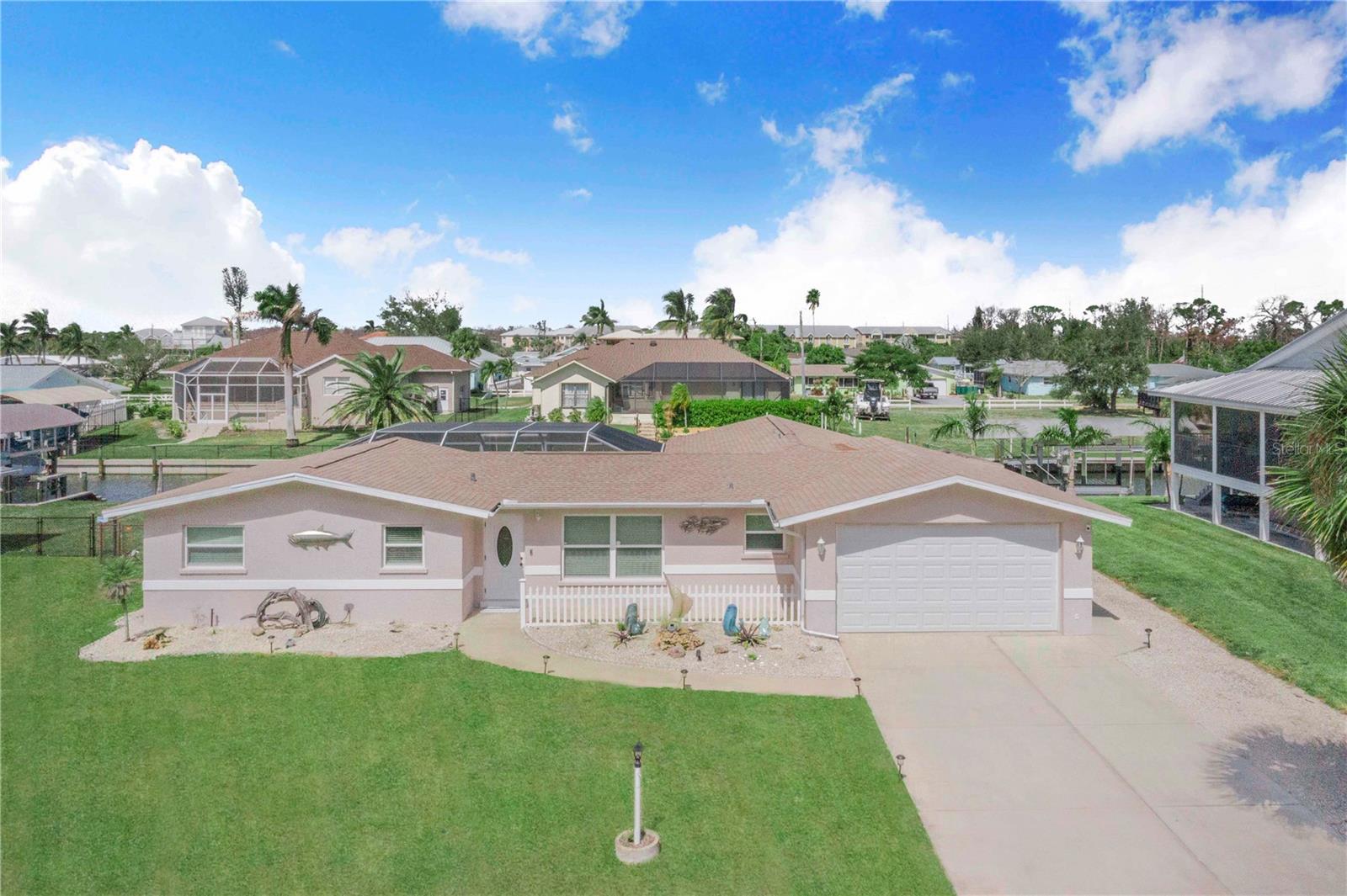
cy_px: 448
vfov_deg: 46.4
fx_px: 1047
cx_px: 674
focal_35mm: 28
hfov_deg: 65.5
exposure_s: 1/3200
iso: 1600
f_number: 11
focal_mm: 10.26
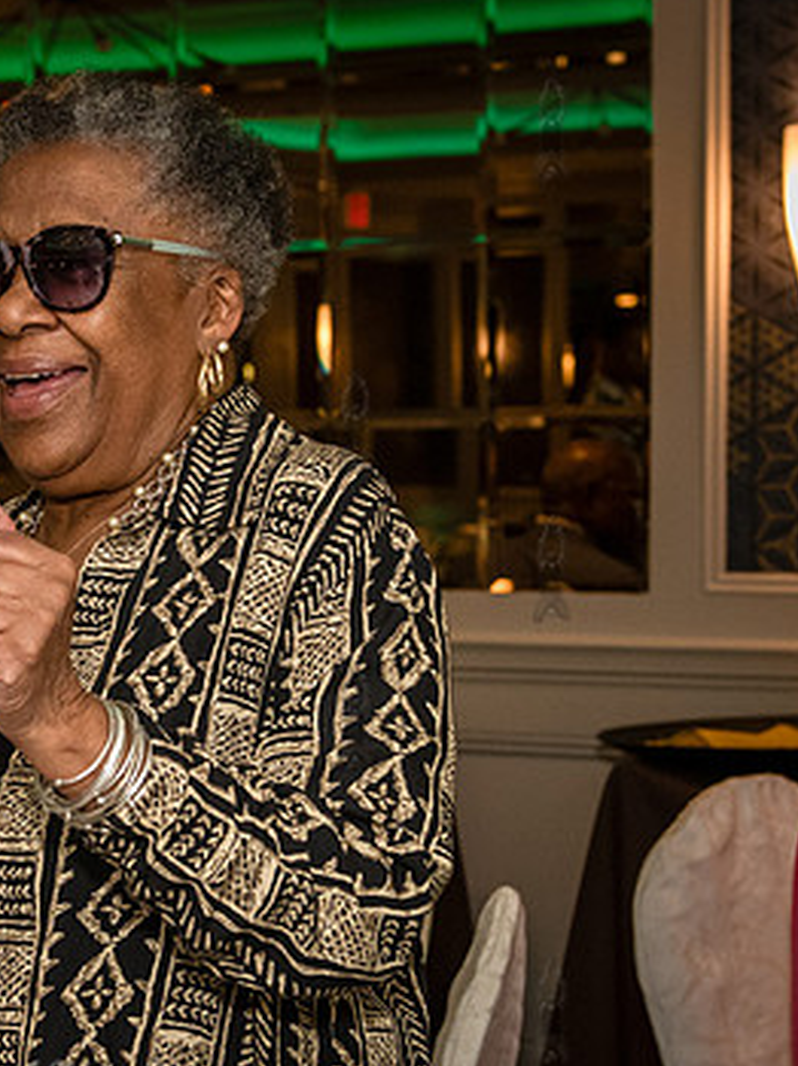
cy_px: 669
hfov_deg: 14.2
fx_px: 3170
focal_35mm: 103
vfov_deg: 19.1
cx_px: 57
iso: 1600
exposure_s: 1/160
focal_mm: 38
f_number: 3.5
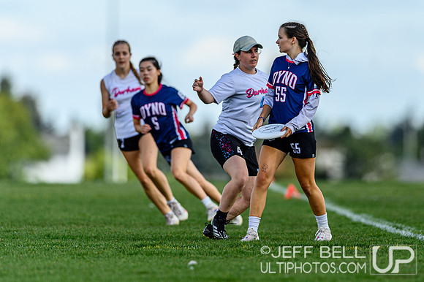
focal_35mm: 691
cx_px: 282
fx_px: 8135
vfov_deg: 2.0
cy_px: 123
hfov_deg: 3.0
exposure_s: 1/2000
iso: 110
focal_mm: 400
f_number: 3.2
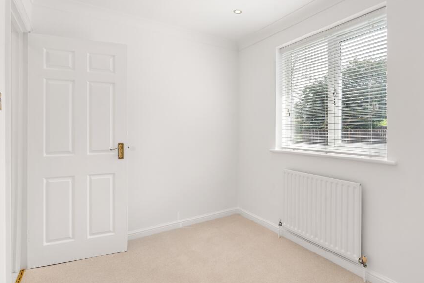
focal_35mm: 20
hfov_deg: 84.7
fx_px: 231
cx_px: 239
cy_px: 134
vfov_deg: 63.0
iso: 320
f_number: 8
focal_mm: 16.5
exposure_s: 1/5
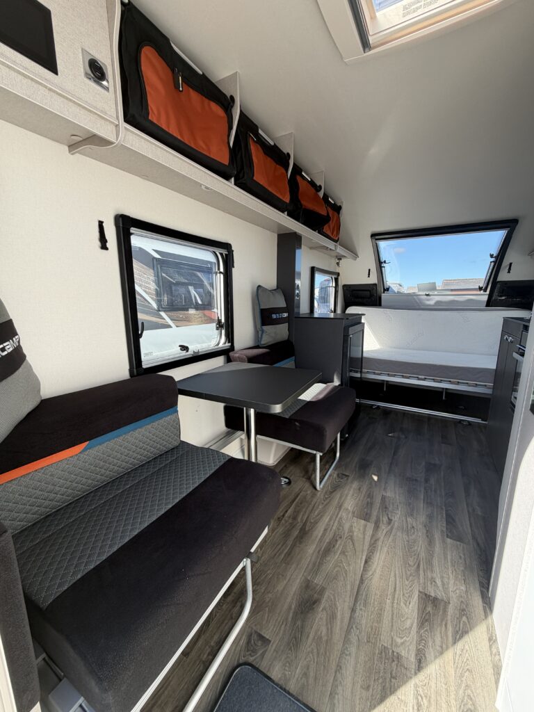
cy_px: 356
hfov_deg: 85.7
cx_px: 267
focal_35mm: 14
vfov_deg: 102.1
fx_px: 288
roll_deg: +0.1
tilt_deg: -9.8
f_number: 2.2
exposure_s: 1/165
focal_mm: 2.22
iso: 40
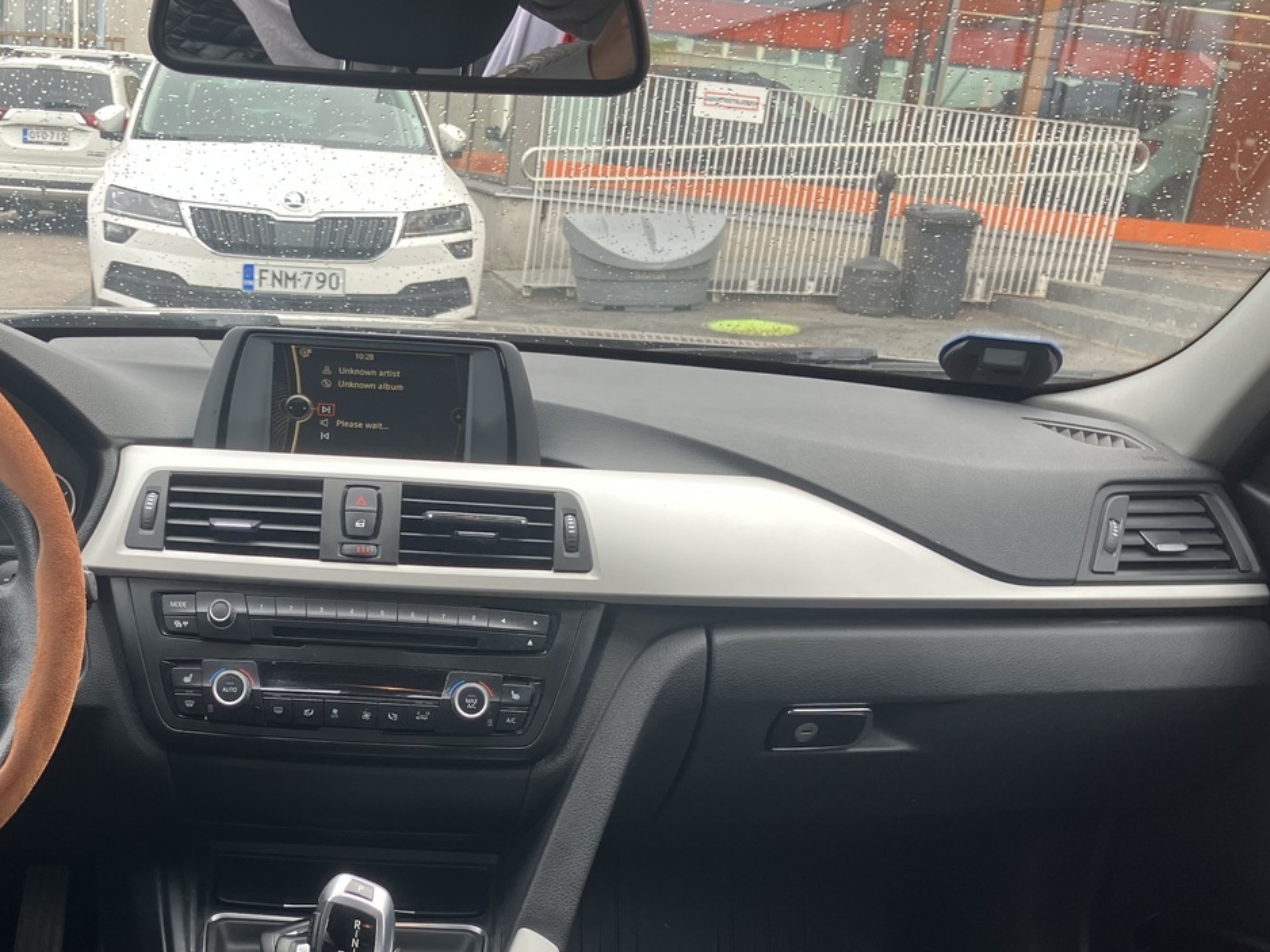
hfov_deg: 43.2
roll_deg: -4.7
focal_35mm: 43
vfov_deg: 32.9
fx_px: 1577
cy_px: 715
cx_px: 417
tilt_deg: -19.1
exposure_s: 1/121
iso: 25
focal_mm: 3.99
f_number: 1.8
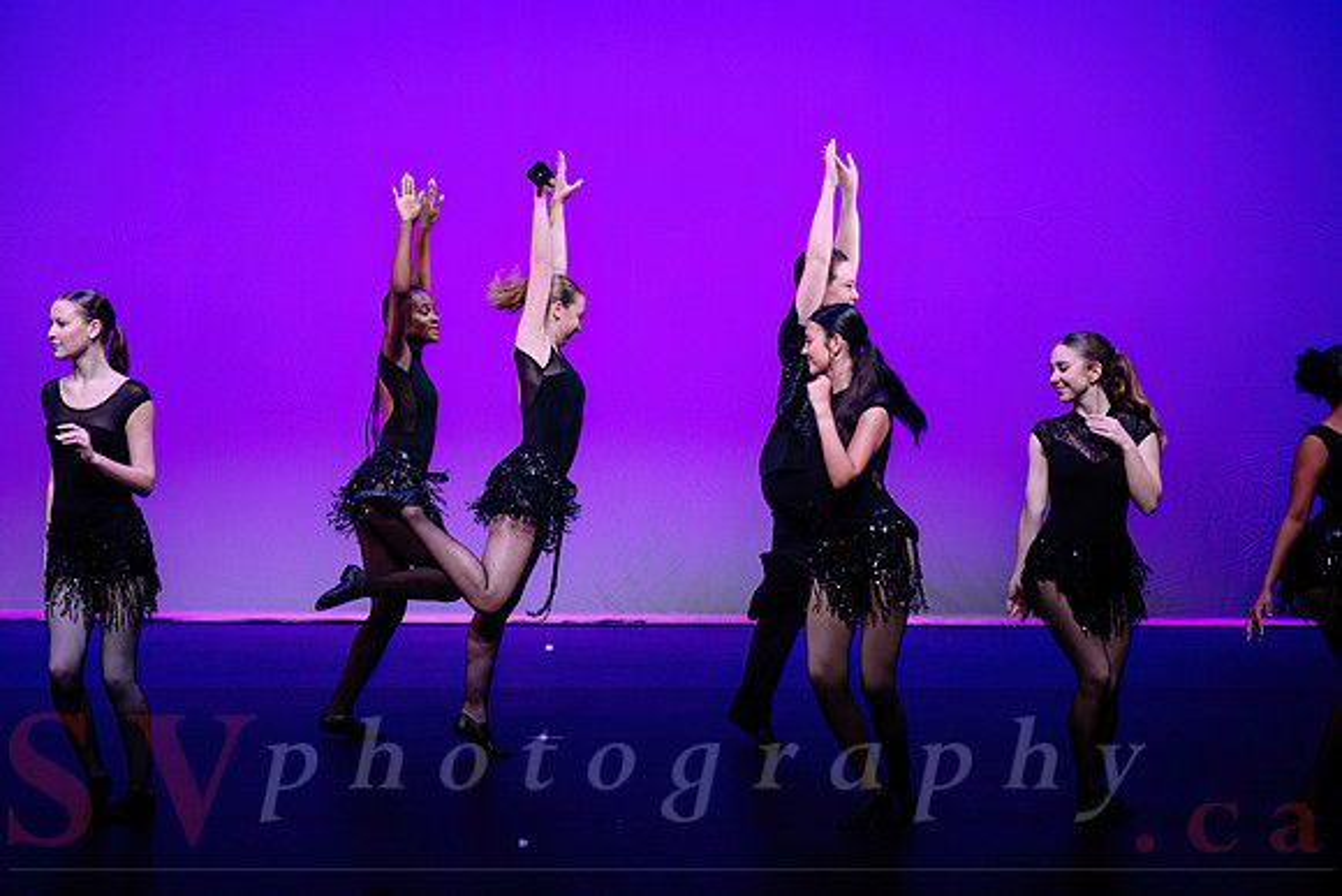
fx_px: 5102
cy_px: 400
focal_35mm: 137
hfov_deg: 15.0
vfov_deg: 10.0
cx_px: 584
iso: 1250
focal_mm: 120
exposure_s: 1/640
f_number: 2.8
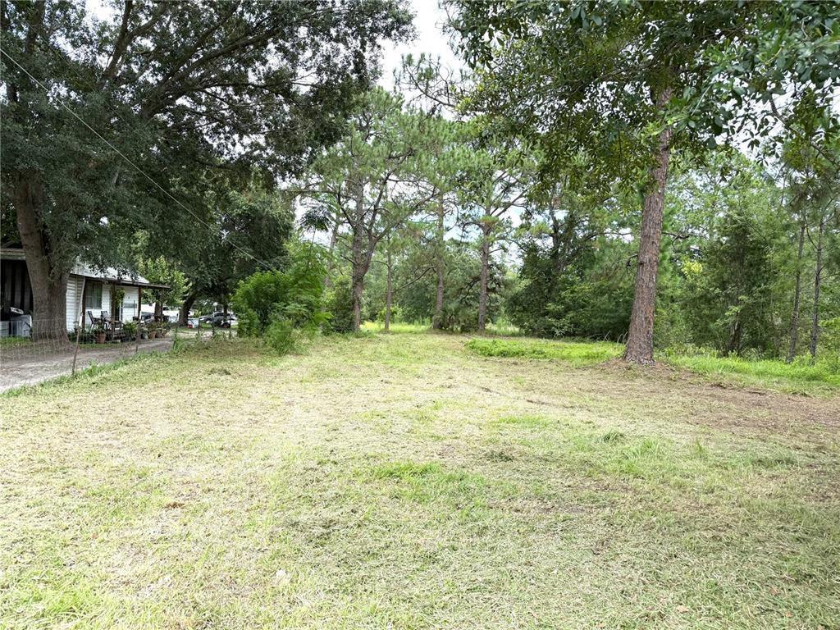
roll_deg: -1.8
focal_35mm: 24
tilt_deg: +0.3
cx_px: 420
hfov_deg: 71.6
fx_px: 582
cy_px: 315
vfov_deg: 56.8
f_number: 1.78
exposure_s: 1/1689
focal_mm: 6.76
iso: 100
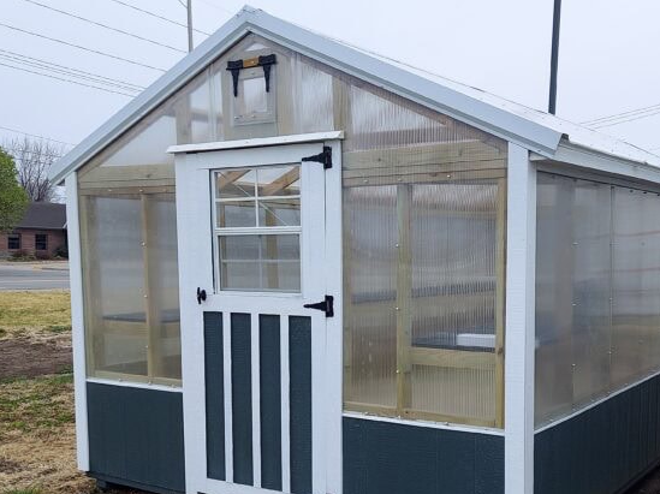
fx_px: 667
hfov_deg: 52.3
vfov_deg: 40.2
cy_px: 326
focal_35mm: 35
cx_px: 398
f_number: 2
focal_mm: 4.6
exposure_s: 1/181
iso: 50
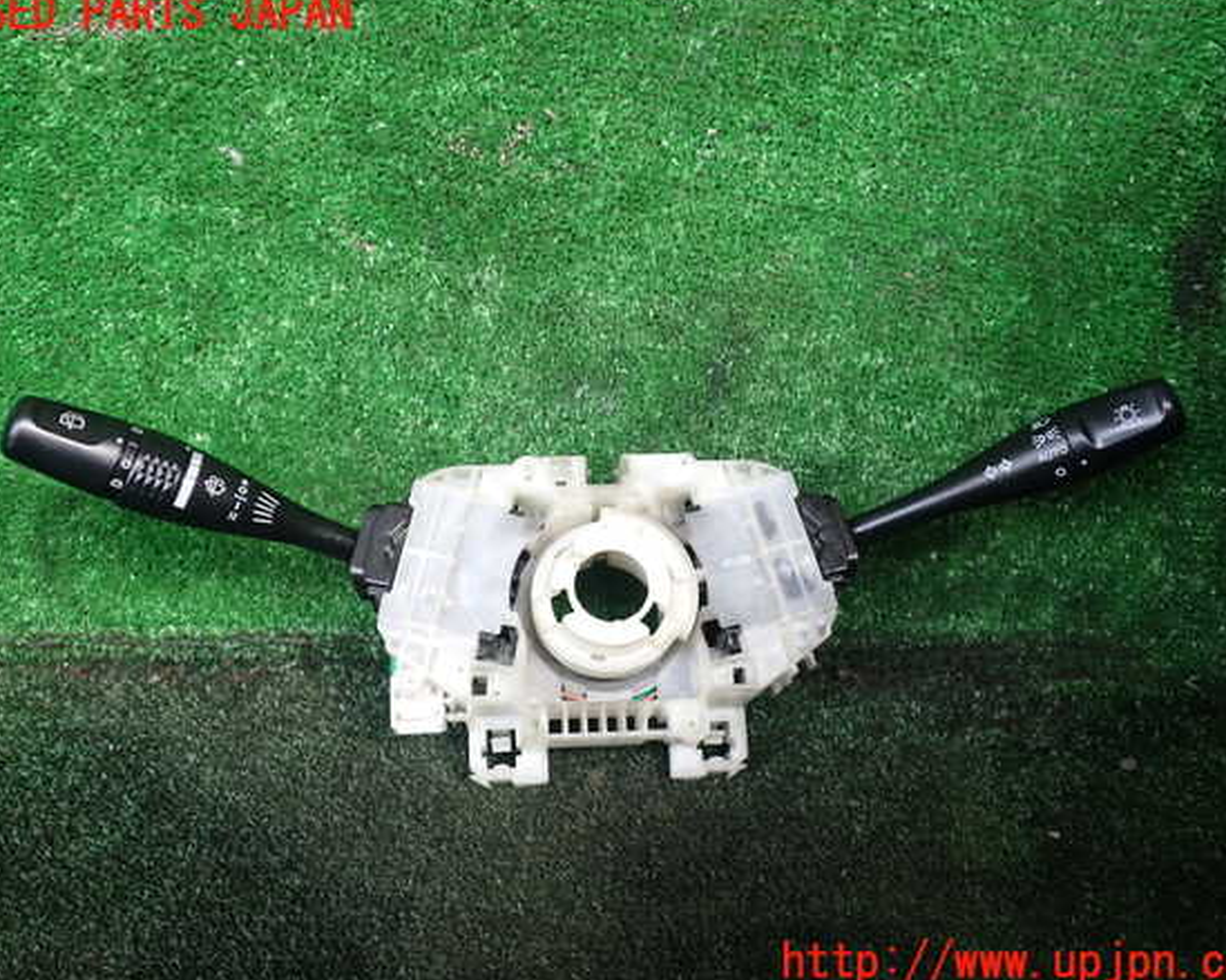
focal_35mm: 32
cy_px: 489
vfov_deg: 45.8
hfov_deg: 55.7
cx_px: 616
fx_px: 1161
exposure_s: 1/100
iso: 100
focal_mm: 5.4
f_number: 2.3
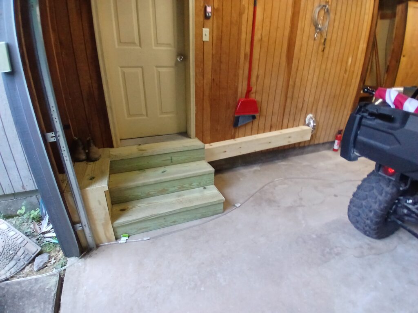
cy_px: 156
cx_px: 209
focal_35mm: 17
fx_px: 205
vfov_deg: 74.7
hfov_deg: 91.0
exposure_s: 1/30
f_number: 2.2
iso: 200
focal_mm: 1.4
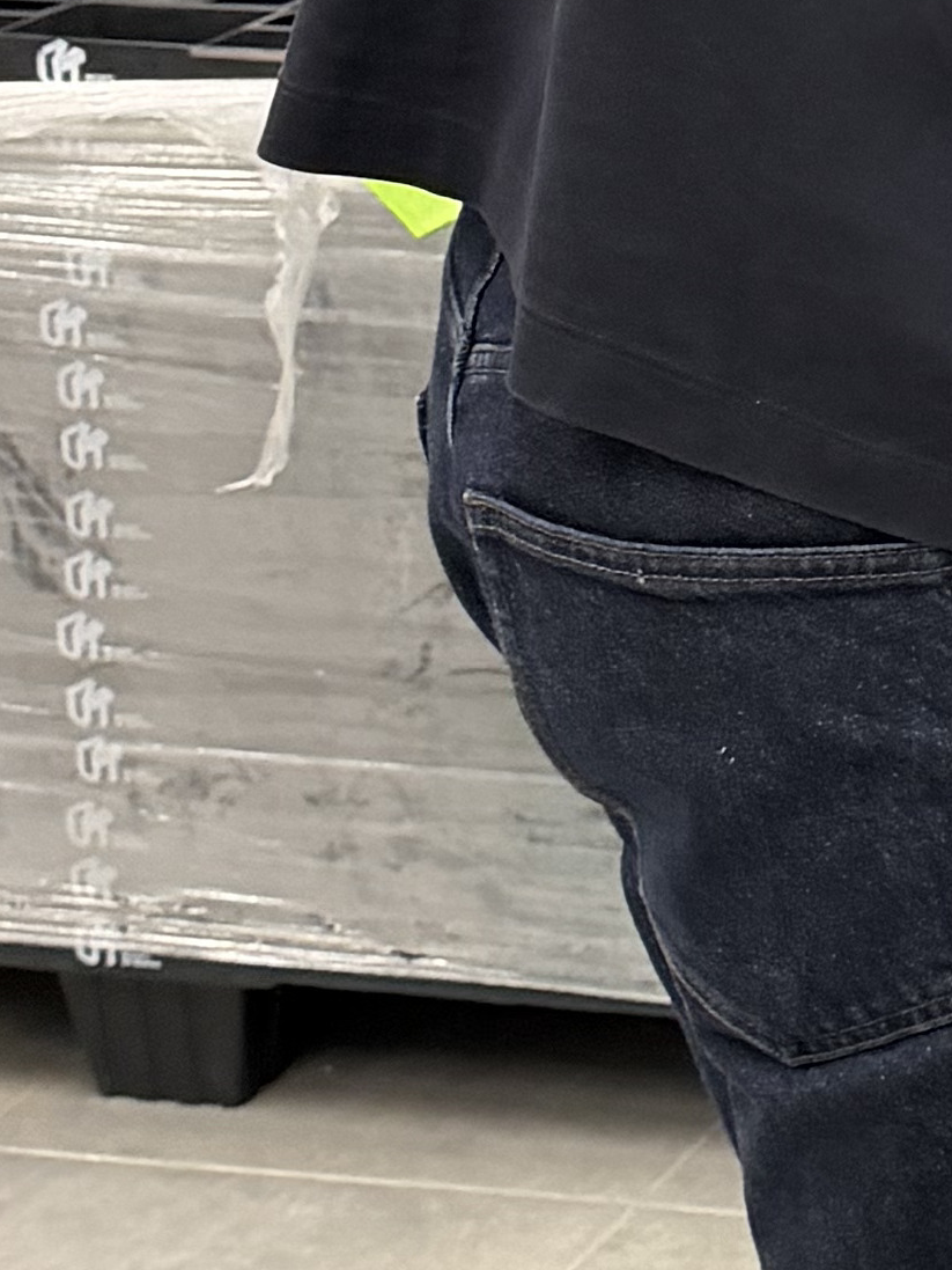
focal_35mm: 125
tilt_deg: -7.9
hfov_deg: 10.2
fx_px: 4583
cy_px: -545
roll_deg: -2.7
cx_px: 2351
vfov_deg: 14.8
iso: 200
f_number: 1.78
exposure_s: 1/50
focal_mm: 6.76
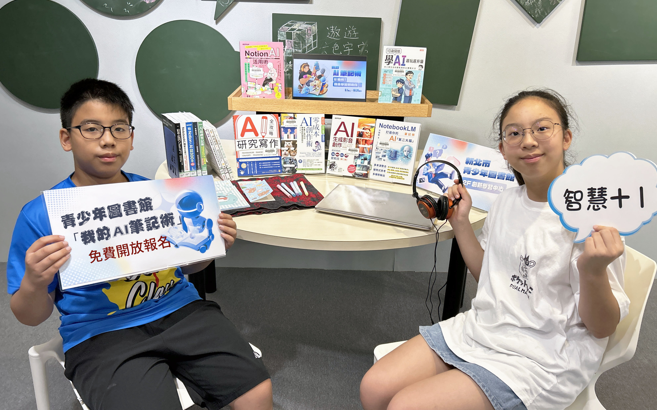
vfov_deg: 44.5
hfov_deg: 66.5
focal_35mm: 28
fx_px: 501
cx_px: 328
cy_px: 202
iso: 125
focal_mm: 5.7
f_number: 1.5
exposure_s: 1/120
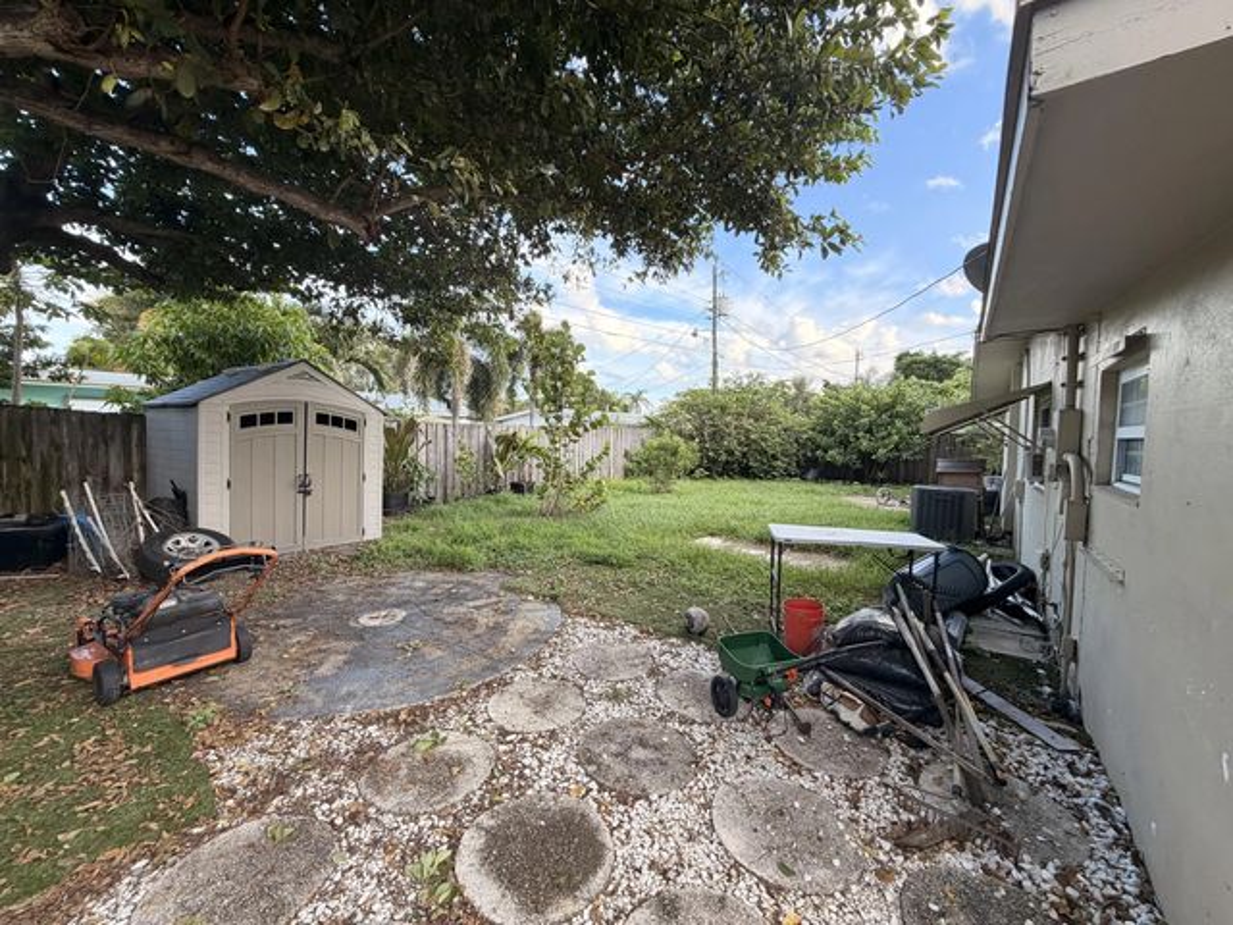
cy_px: 462
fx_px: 499
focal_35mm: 14
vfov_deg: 85.7
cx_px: 616
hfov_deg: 102.1
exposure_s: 1/181
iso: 50
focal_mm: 2.22
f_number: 2.2
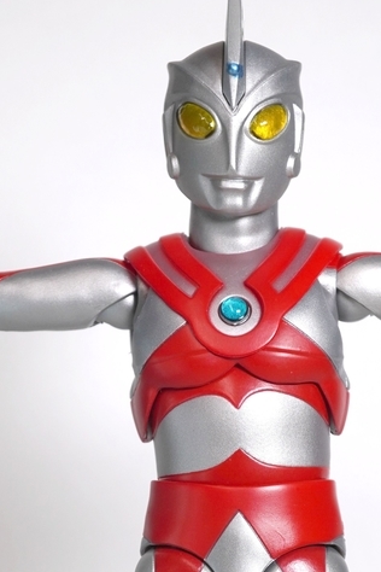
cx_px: 231
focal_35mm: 114
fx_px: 1810
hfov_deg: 12.0
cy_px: 554
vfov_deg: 17.6
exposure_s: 1/160
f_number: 6.3
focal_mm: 30
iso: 100
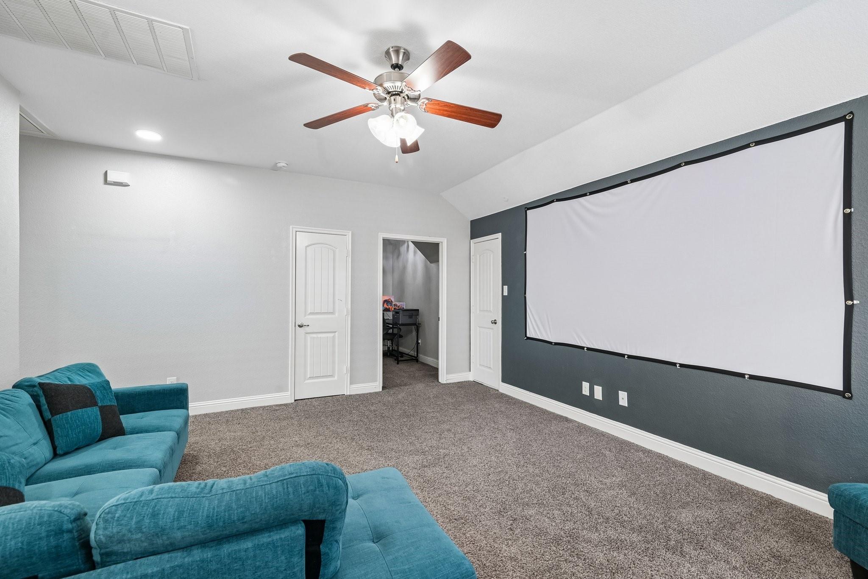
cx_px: 434
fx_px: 374
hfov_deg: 98.5
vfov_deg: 75.5
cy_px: 290
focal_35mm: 16
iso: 400
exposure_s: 1/13
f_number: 8
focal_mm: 15.5
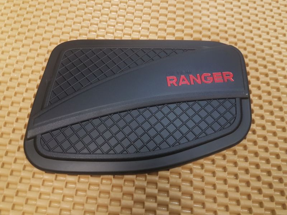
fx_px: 216
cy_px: 108
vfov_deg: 53.1
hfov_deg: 67.3
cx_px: 144
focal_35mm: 26
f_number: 1.7
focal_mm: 4.2
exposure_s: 1/33
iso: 200
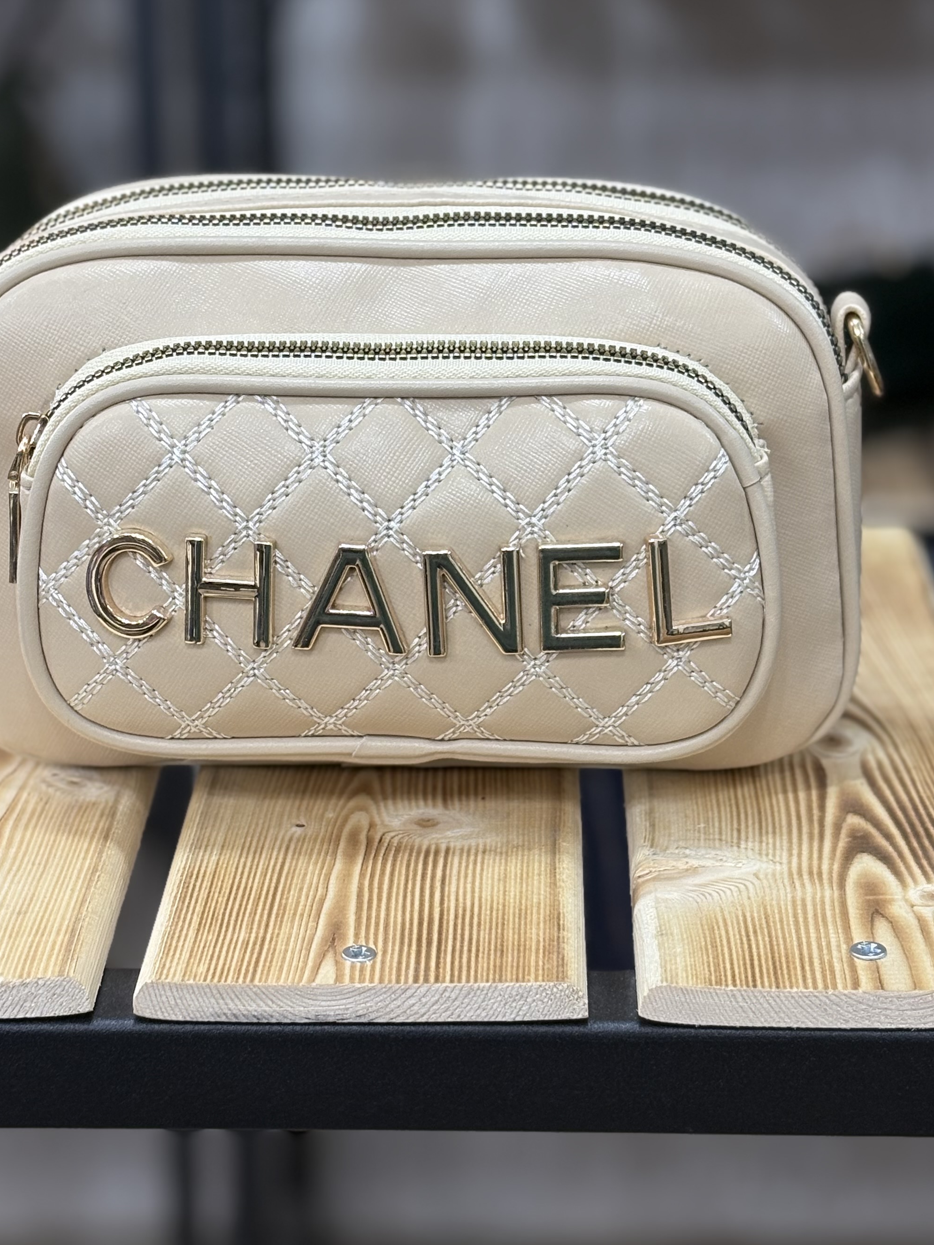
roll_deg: +0.9
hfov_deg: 18.6
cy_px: 464
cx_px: 390
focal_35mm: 79
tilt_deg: -16.9
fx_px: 2843
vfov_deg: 24.6
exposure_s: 1/100
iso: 32
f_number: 1.6
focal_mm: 5.96
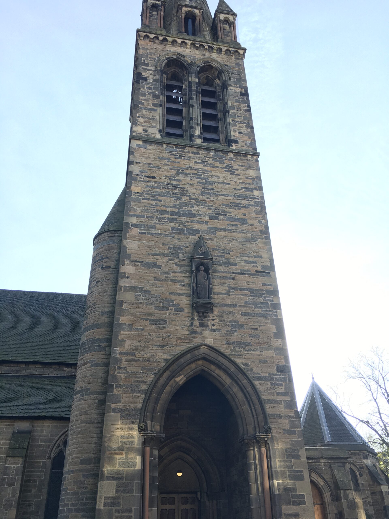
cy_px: 260
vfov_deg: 61.7
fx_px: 435
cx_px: 194
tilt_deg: +33.3
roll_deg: +1.3
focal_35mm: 29
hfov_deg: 48.2
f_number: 2.2
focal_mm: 4.15
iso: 25
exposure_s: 1/285
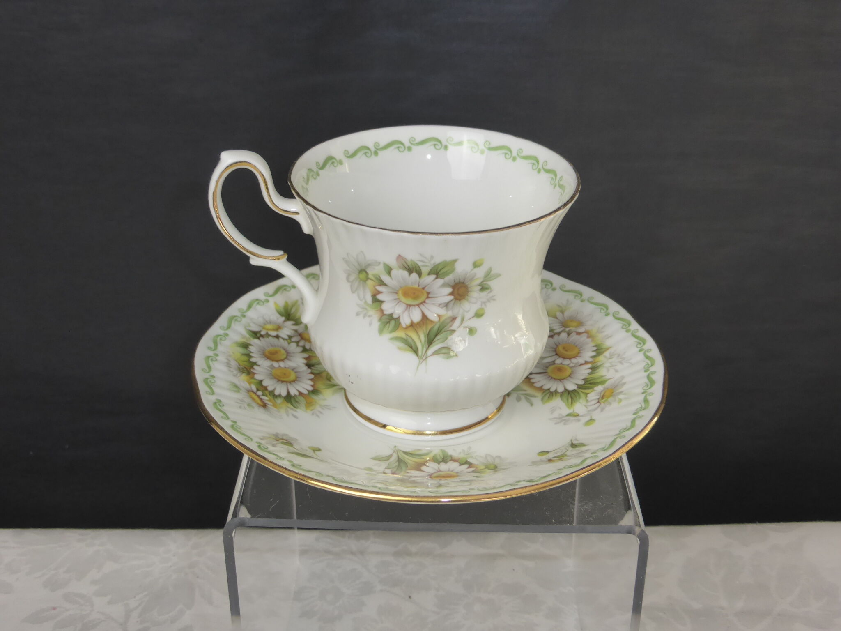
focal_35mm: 44
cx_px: 420
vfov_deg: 32.9
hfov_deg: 42.9
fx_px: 1069
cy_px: 316
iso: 160
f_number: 4.1
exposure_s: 1/60
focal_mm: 7.9
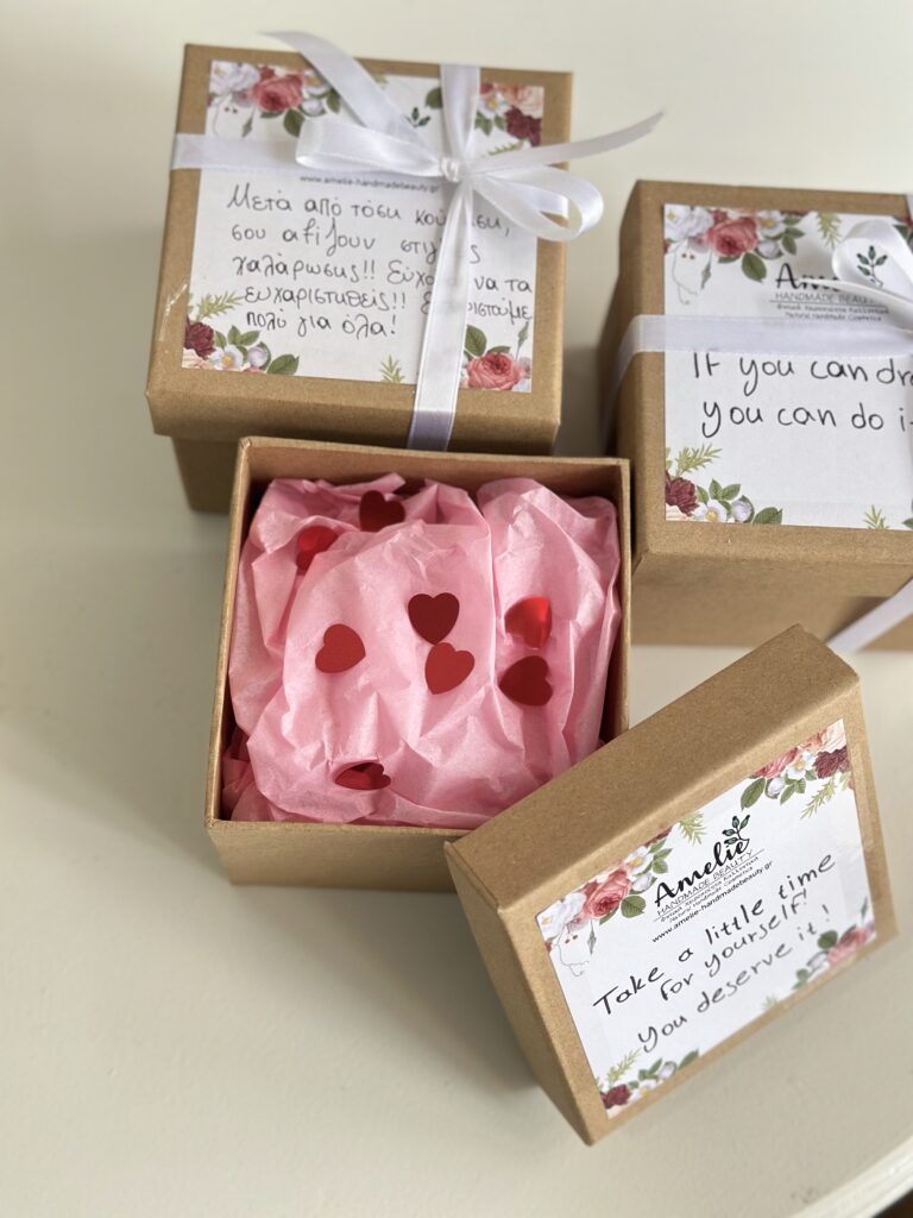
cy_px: 609
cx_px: 456
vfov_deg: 39.7
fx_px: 1688
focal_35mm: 48
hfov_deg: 30.3
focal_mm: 6.86
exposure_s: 1/75
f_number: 1.78
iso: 125
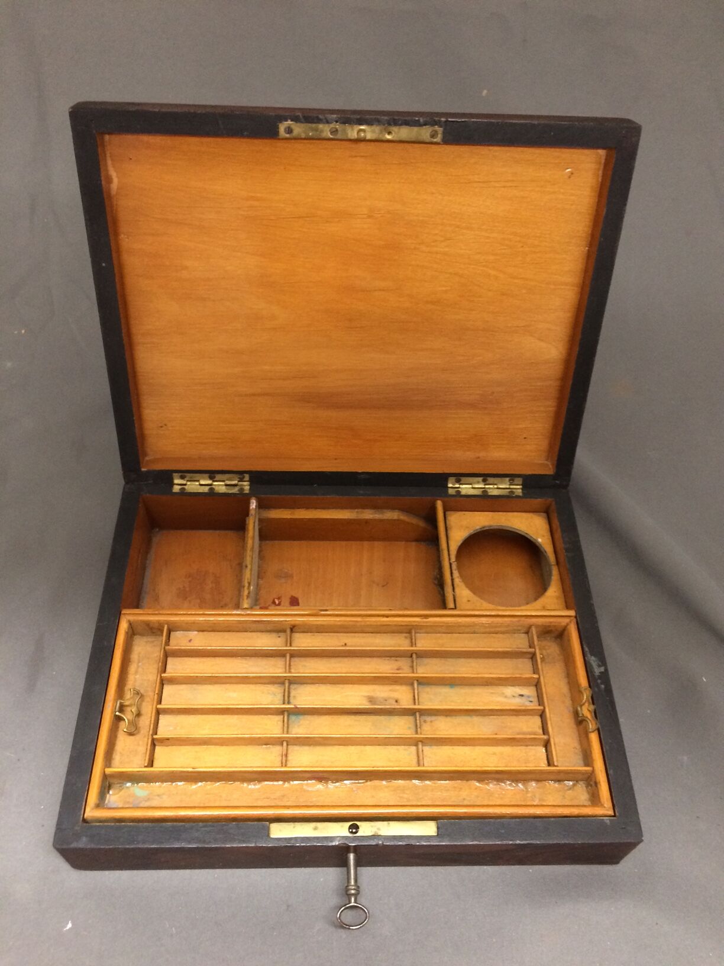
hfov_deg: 48.2
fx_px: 809
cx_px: 362
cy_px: 483
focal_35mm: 29
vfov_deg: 61.7
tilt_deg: -52.5
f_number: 2.2
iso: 250
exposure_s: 1/20
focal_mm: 4.15
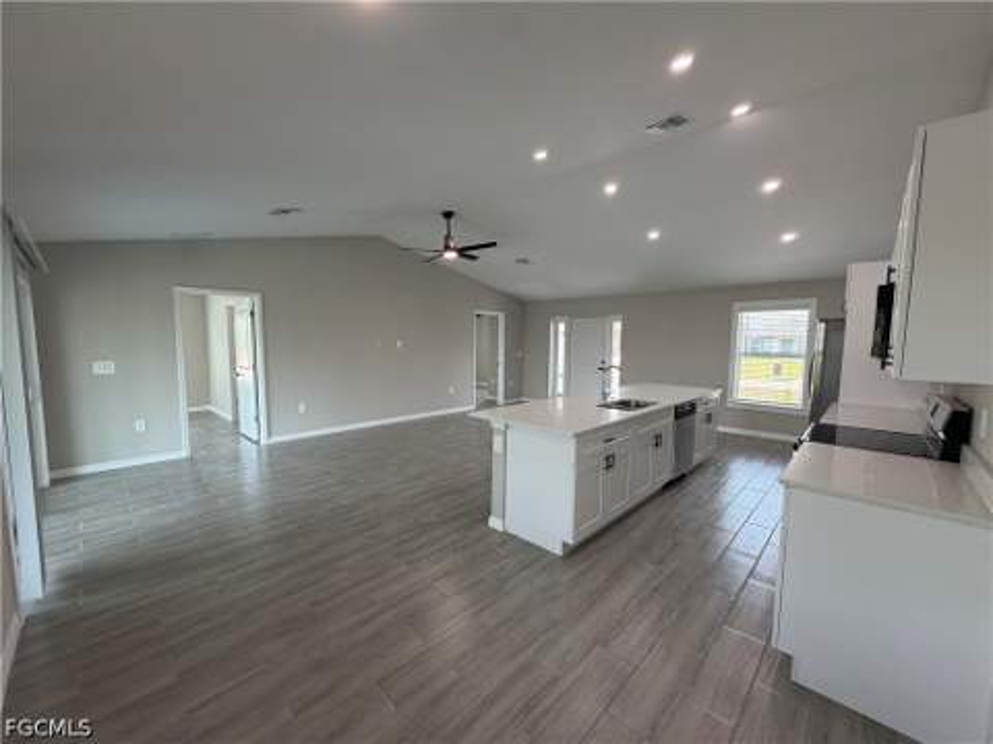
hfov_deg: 102.1
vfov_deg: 85.7
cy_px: 372
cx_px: 496
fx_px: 402
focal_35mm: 14
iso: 125
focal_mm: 2.22
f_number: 2.2
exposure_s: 1/120
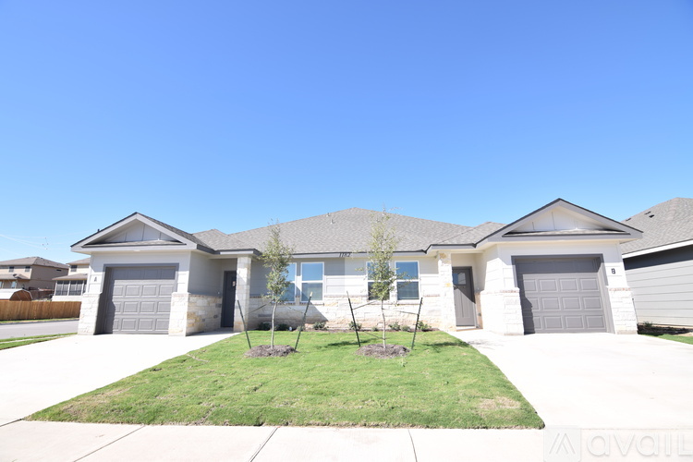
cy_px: 231
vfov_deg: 72.1
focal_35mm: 16
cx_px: 346
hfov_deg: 95.0
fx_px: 318
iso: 100
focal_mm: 11
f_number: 7.1
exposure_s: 1/250
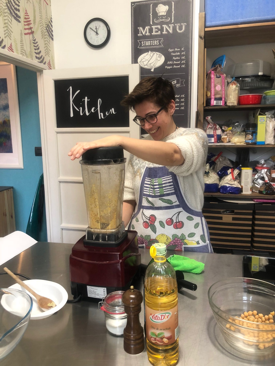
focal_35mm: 28
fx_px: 297
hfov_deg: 49.7
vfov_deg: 63.4
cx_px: 138
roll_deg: +1.1
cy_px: 183
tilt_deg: -9.4
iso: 40
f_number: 1.8
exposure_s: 1/17
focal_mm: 3.99
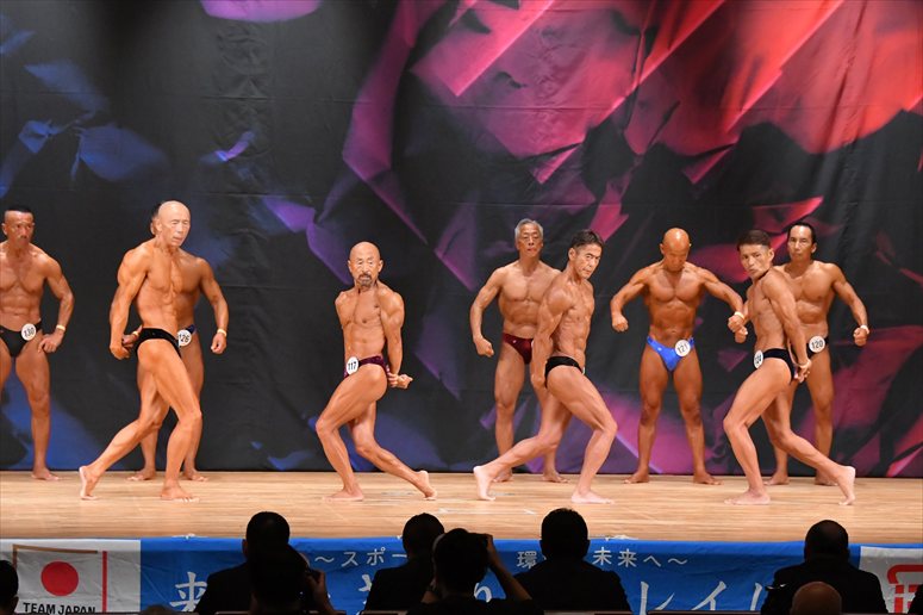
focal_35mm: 157
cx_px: 462
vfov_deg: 8.7
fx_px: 4023
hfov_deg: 13.1
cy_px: 308
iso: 6400
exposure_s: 1/400
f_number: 5.6
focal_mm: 105
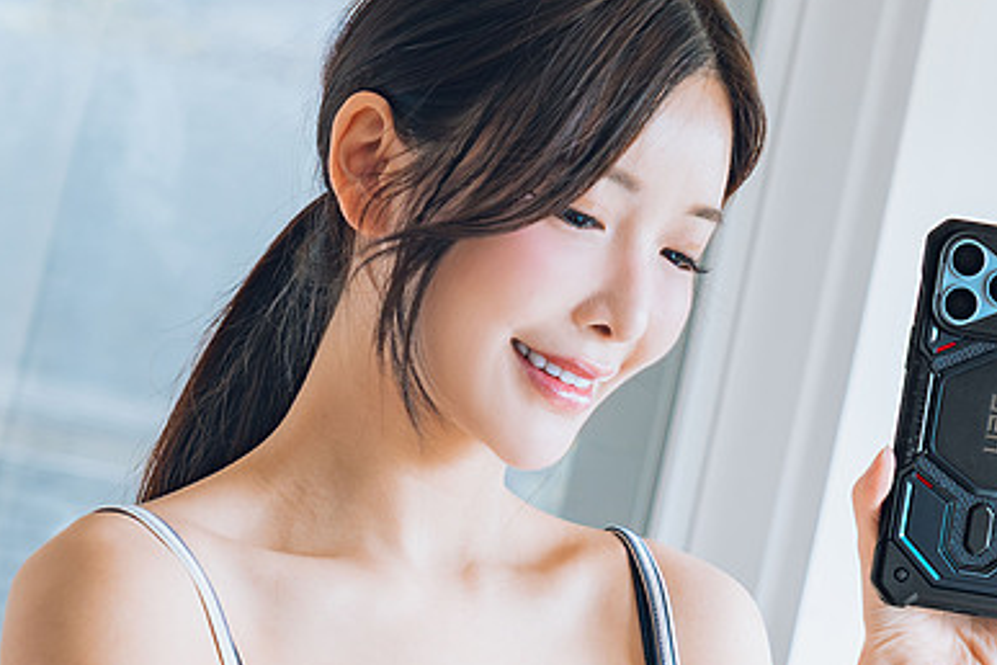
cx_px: 598
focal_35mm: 151
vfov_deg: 9.1
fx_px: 4182
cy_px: 467
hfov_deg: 13.6
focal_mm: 50
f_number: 4
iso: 400
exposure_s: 1/160
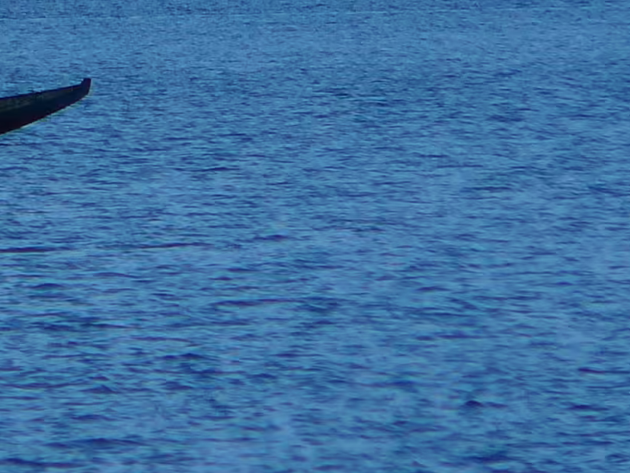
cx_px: -248
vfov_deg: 1.4
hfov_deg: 1.8
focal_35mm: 1084
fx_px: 19726
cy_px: -220
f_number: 4.2
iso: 80
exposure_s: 1/640
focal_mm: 52
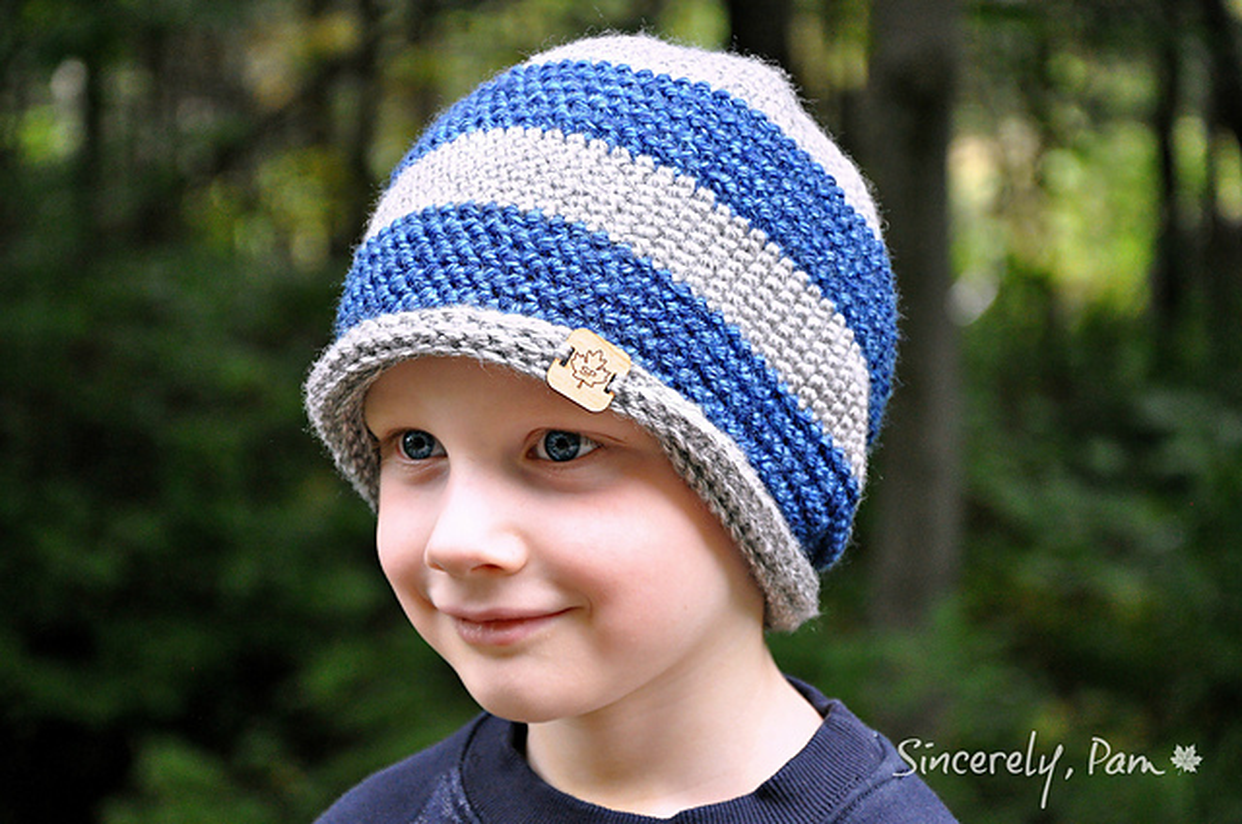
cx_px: 621
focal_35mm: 135
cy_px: 412
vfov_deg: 10.1
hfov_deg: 15.2
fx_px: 4652
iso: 1600
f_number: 5.6
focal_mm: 90
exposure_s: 1/100
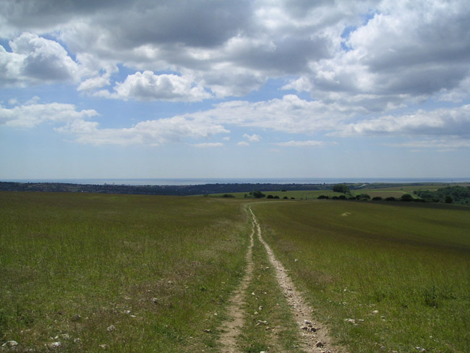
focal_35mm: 38
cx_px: 235
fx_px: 516
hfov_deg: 49.0
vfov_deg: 37.7
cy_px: 176
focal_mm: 6
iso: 50
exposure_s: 1/350
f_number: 6.7
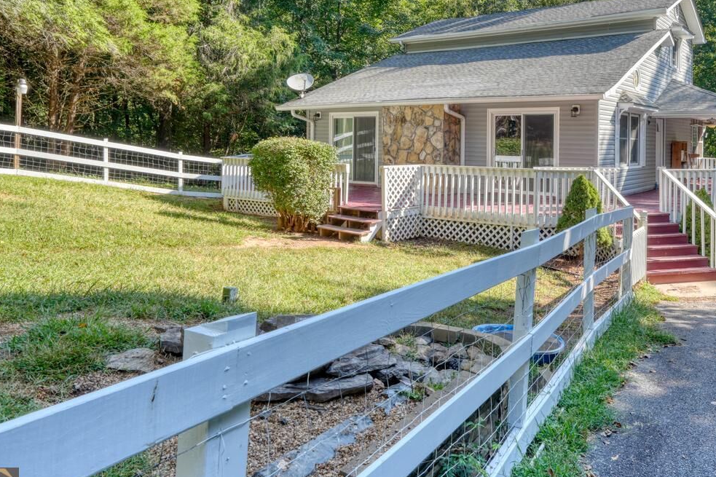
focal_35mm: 30
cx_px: 456
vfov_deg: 43.3
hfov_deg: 61.7
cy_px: 140
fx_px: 587
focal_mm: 12.9
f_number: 8
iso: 100
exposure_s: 1/13
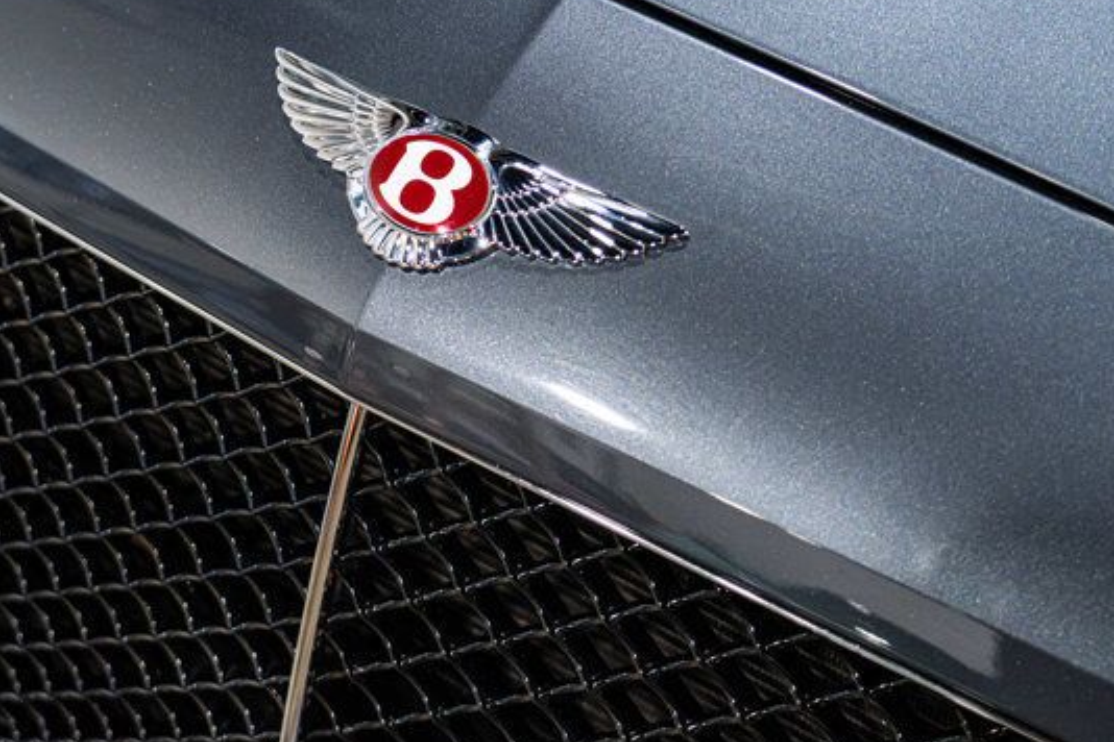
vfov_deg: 14.5
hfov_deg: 21.5
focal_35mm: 94
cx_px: 296
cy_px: 147
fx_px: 2909
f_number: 4
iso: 1250
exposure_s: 1/80
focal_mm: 49
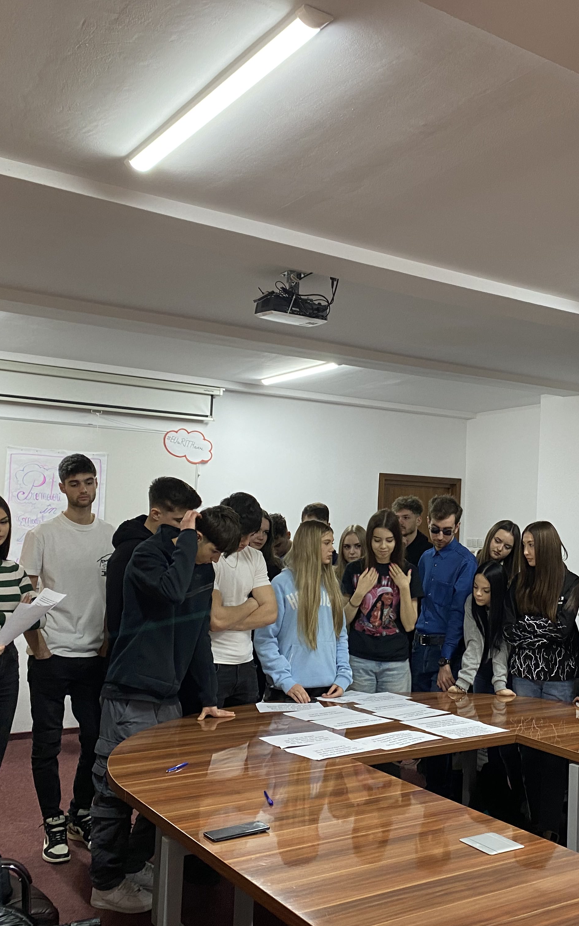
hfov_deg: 33.5
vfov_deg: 52.7
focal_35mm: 37
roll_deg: -2.5
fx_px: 934
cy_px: 466
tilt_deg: +4.0
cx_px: 462
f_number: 1.8
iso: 125
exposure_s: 1/50
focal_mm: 4.25
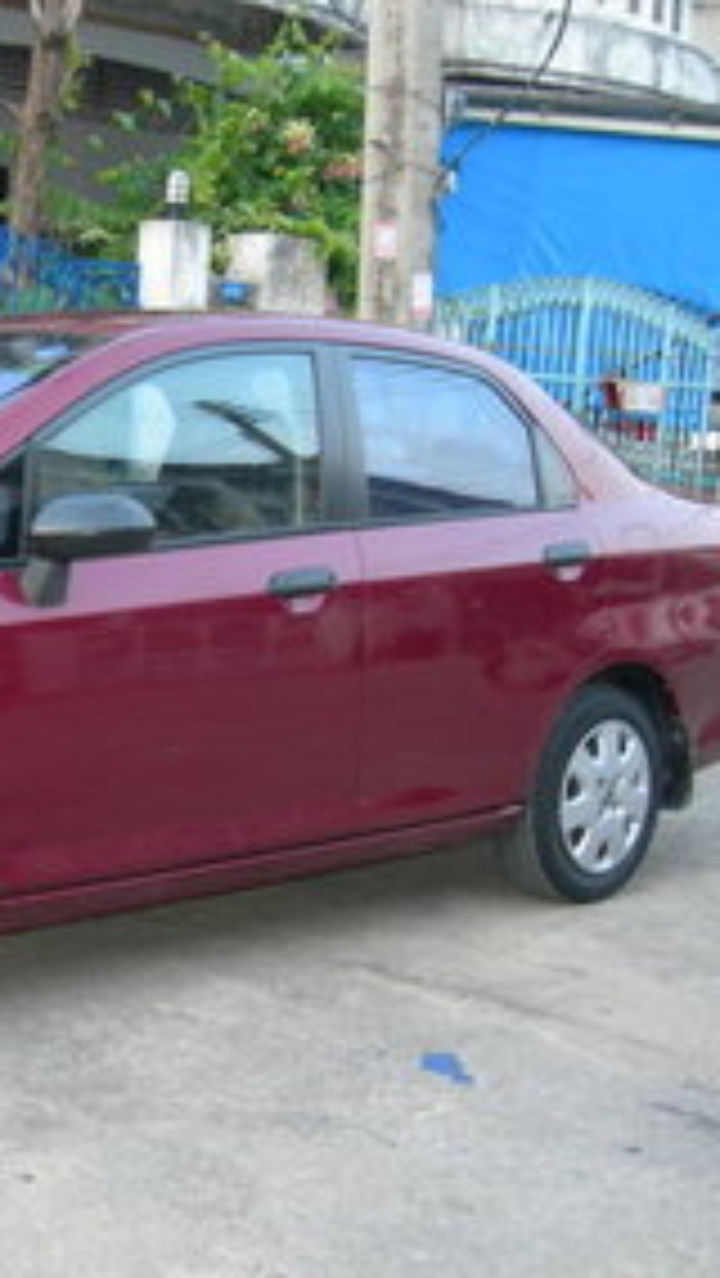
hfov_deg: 20.6
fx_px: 1898
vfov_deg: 37.2
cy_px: 644
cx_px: -36
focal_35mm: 56
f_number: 2.8
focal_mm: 7.8
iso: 200
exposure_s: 1/8.7
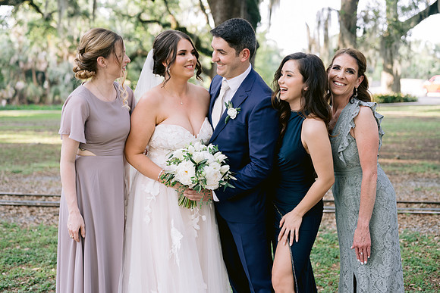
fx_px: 632
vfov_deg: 26.1
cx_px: 212
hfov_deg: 38.4
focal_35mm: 52
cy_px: 152
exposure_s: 1/320
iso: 400
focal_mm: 50
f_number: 2.8
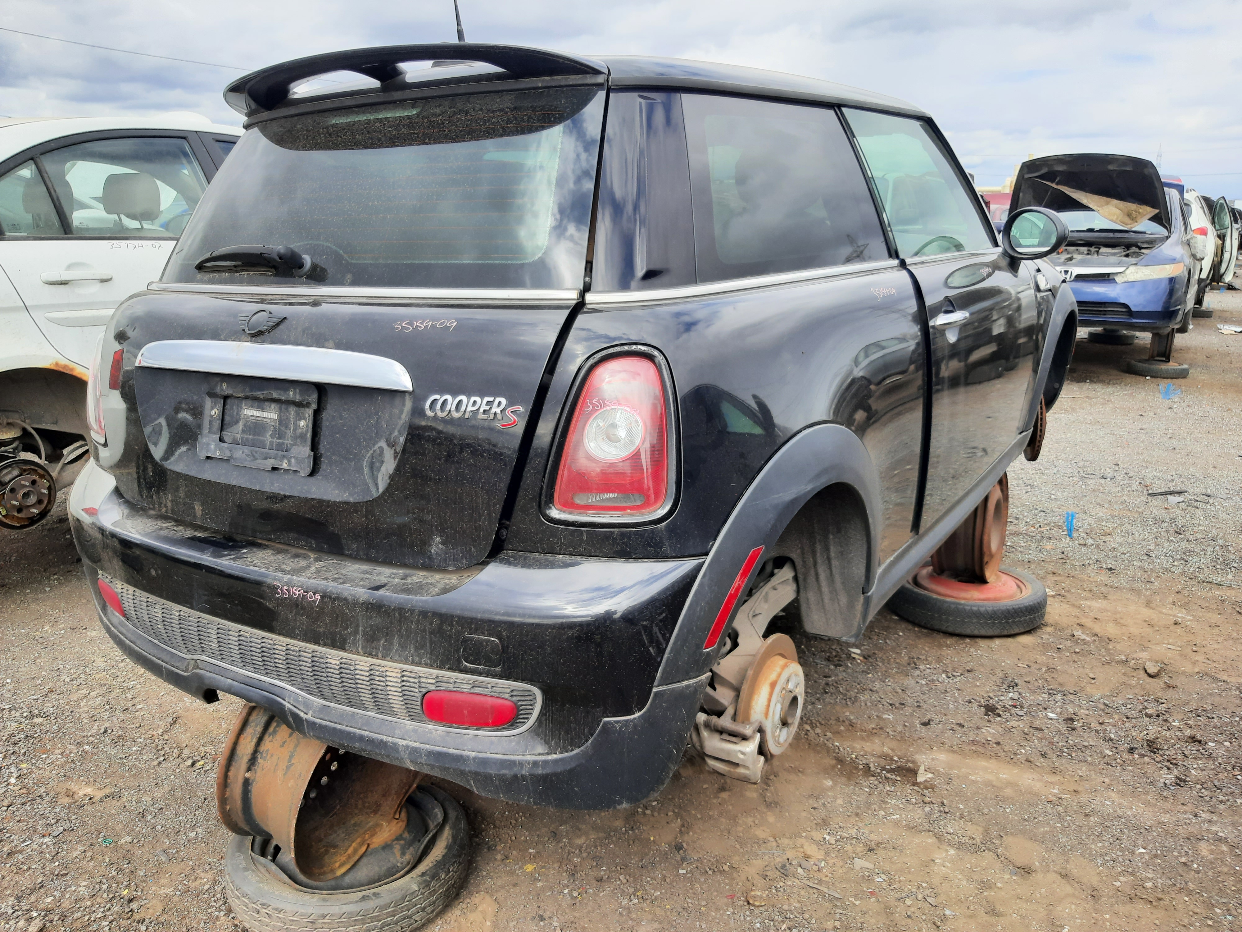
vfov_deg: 53.1
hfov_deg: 67.3
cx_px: 621
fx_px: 933
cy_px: 466
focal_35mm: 26
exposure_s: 1/426
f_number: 1.7
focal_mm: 3.92
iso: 40
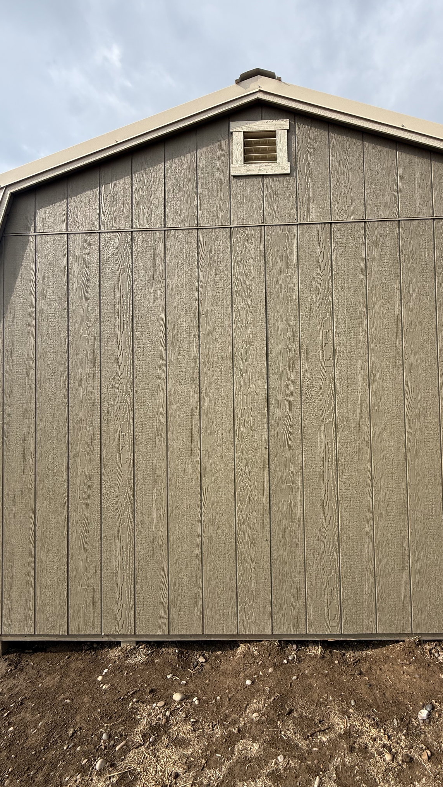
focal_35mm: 16
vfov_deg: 99.4
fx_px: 334
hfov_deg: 65.9
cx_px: 282
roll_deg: +2.1
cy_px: 397
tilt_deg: +2.5
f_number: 2.2
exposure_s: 1/1534
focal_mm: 2.22
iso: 50
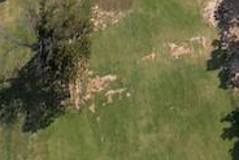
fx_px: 1017
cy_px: -344
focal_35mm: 153
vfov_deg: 7.7
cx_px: 152
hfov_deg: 13.4
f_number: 2.8
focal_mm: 8.38
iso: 150
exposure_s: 1/320
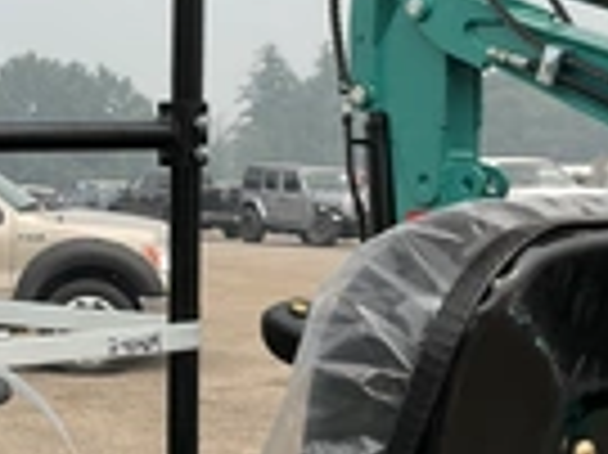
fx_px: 1509
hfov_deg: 21.8
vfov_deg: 17.1
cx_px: -18
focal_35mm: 86
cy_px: 175
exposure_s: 1/2141
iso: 25
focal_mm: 3
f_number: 1.8
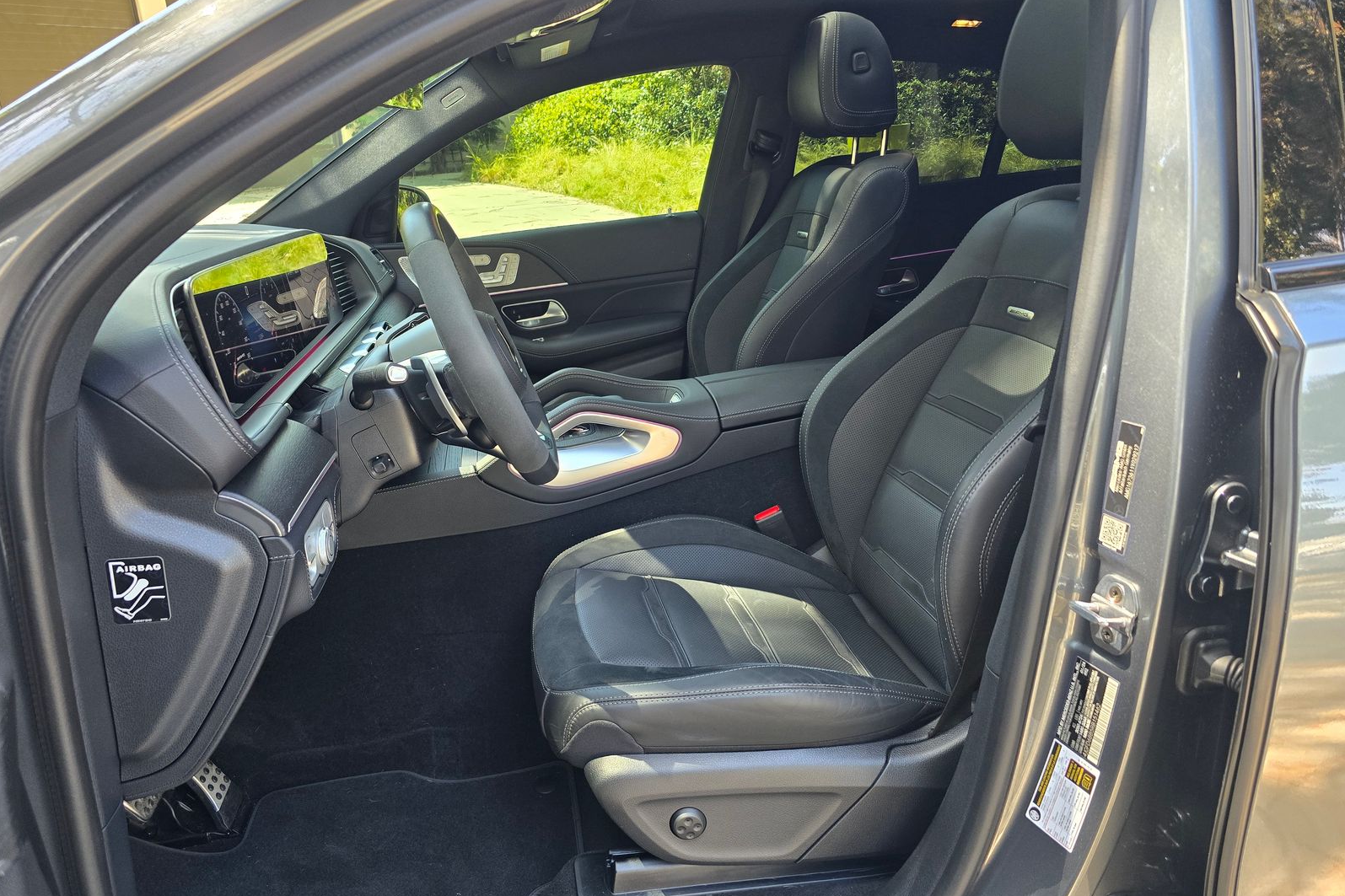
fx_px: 897
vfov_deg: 53.1
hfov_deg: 73.7
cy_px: 421
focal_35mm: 24
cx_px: 671
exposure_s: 1/180
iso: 200
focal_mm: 6.3
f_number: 1.7
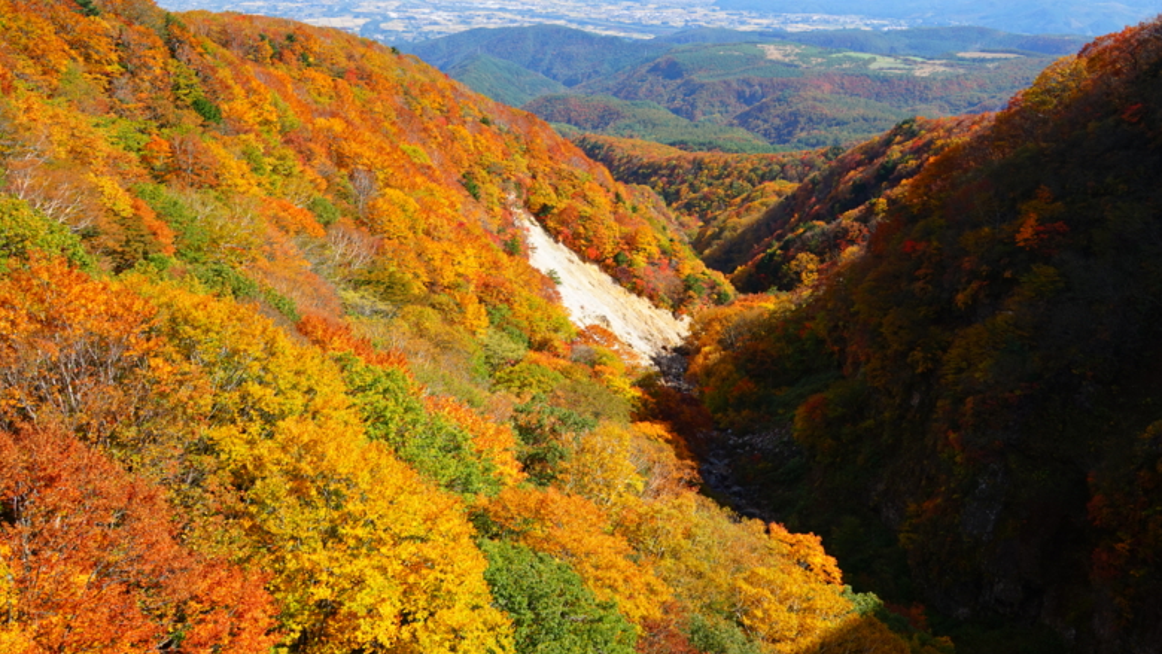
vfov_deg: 40.0
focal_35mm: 29
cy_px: 261
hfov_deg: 66.1
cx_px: 594
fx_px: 894
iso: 100
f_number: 9
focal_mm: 18
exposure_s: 1/100
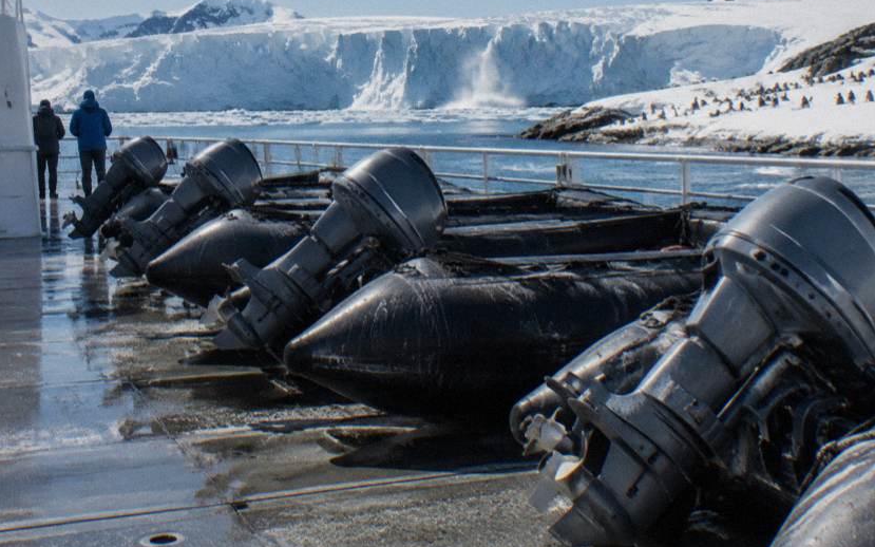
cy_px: 233
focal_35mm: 43
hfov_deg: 46.0
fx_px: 1025
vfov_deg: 29.8
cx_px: 526
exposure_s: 1/400
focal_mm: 35
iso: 200
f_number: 6.3
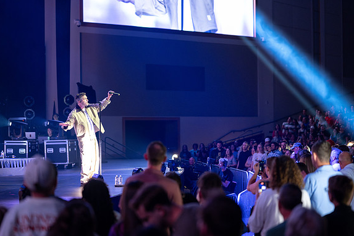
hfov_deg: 23.6
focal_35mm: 86
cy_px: 118
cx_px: 176
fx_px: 846
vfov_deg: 15.9
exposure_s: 1/100
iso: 4000
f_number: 1.8
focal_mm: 85
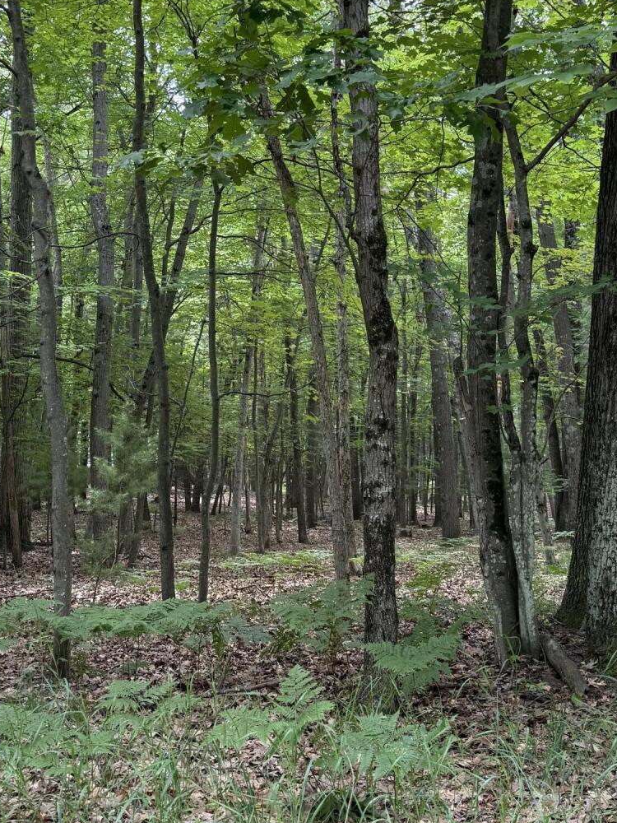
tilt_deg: +2.7
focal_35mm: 48
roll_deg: -0.6
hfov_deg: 30.2
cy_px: 416
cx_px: 276
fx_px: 1141
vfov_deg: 39.7
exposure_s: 1/202
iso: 100
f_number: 1.78
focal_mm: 6.76
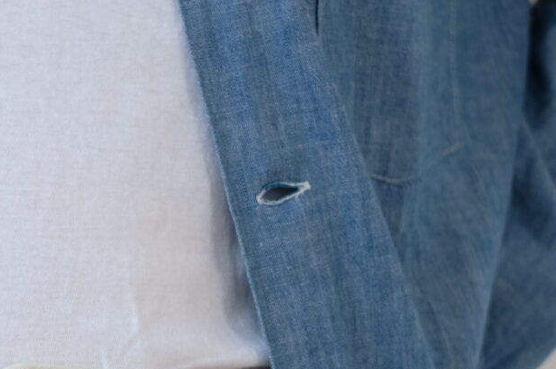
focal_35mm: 221
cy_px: 443
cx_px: -110
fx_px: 3410
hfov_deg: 9.2
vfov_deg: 6.2
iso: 200
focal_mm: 35
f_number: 2
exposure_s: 1/300
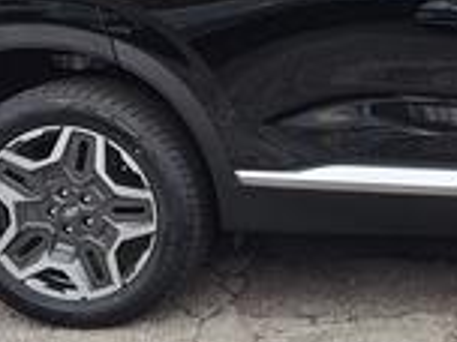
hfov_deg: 18.9
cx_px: 571
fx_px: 1281
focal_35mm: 97
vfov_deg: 15.1
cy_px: 54
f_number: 1.88
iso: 100
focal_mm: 5.56
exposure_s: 1/268
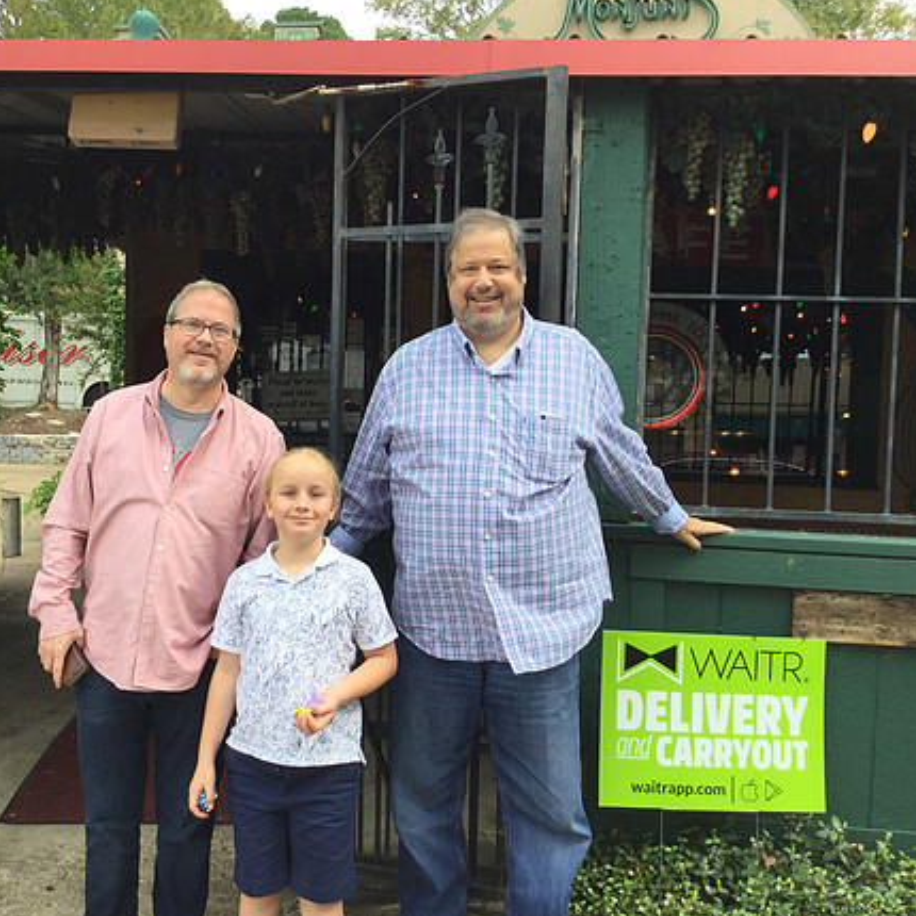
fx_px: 1108
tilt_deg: -1.7
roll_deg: -1.7
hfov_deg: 44.5
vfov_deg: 44.9
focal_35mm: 37
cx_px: 334
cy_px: 457
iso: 25
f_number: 2.4
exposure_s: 1/506
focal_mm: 3.3
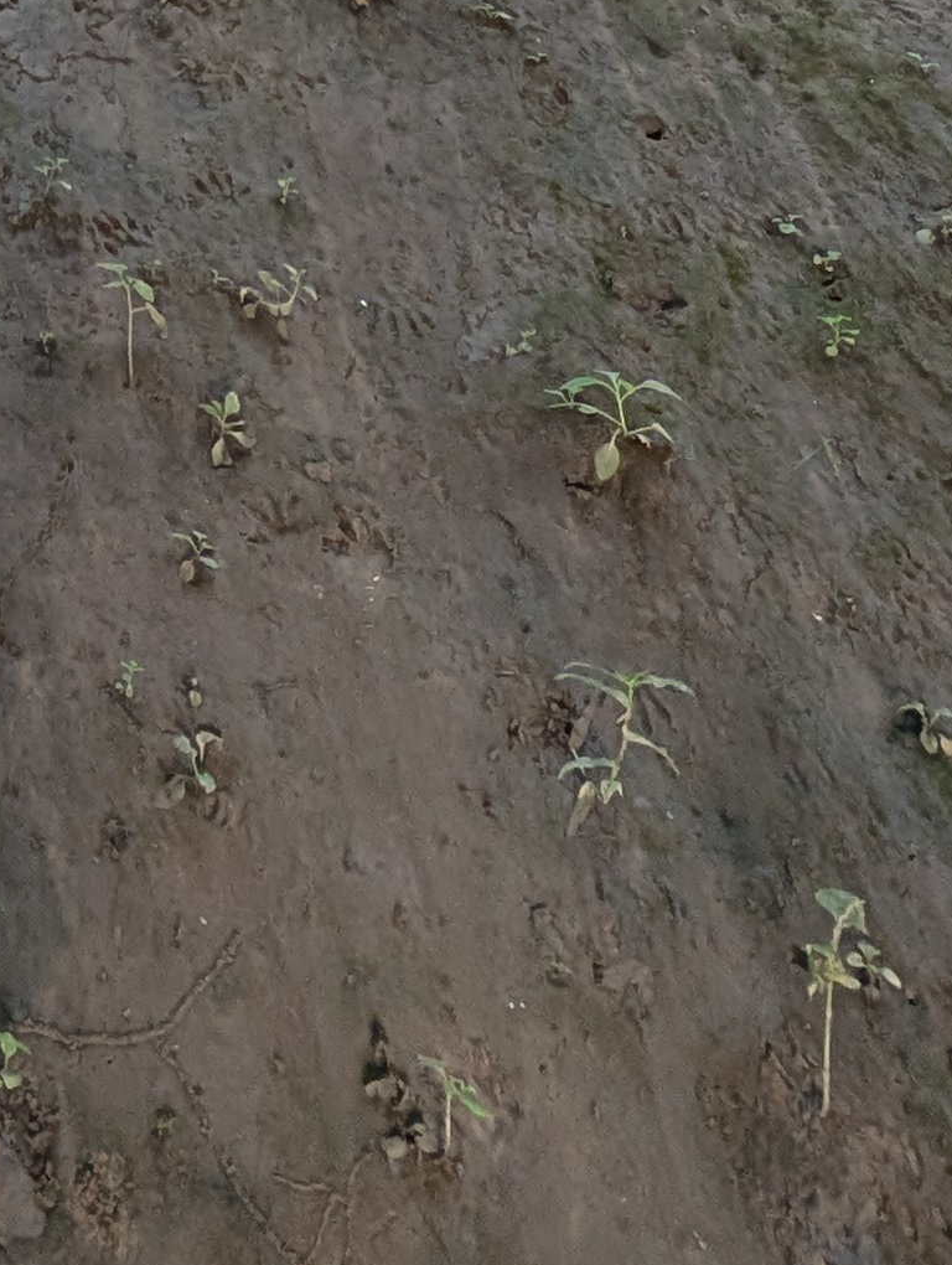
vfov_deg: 21.5
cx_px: -110
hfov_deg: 27.6
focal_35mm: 48
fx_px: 1756
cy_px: -1088
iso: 38
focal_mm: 2.23
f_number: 1.95
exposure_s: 1/128
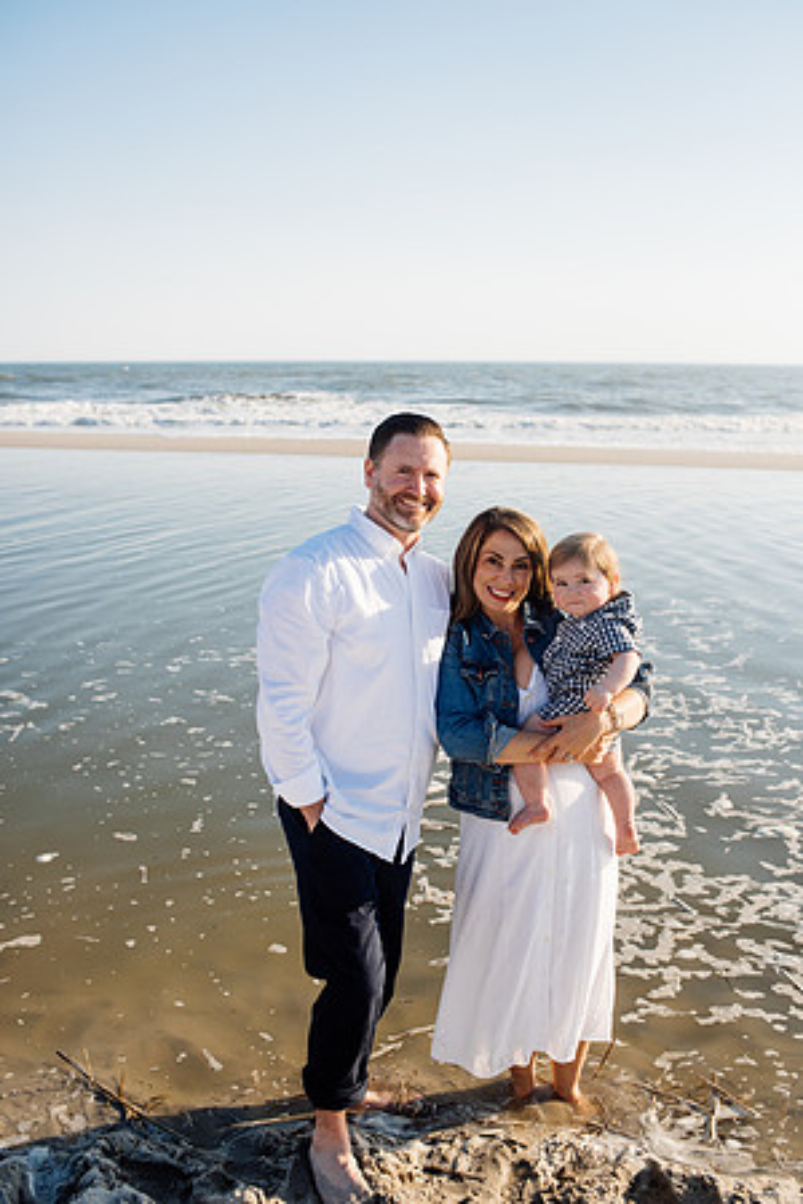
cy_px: 602
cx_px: 402
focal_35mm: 35
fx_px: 1171
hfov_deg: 37.9
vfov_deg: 54.4
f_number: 4
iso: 160
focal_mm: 35
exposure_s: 1/2000
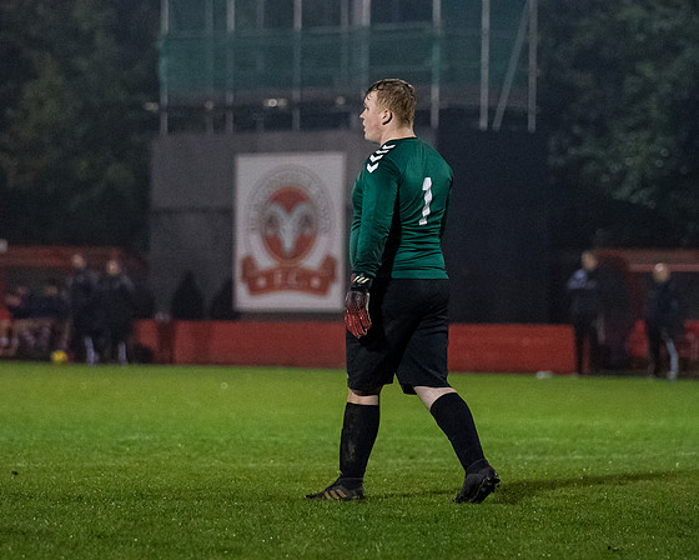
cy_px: 280
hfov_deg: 8.6
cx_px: 353
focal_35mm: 224
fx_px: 4634
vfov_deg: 6.9
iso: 6400
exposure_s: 1/1250
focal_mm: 132
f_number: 2.8
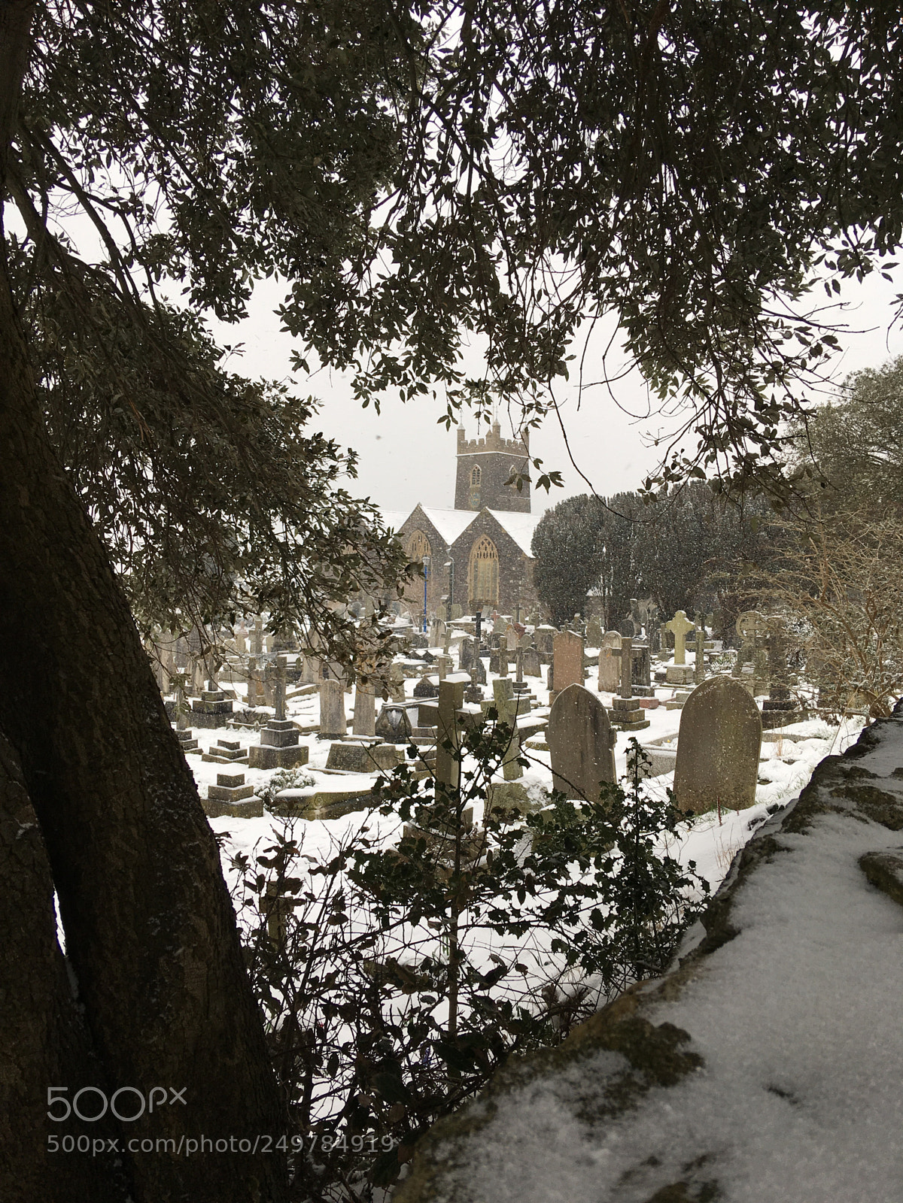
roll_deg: -0.1
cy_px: 602
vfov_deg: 61.7
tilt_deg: -2.3
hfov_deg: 48.2
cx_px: 452
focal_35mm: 29
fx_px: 1009
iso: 25
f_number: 2.2
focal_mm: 4.15
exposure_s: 1/162
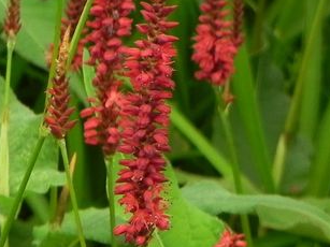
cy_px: 112
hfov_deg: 4.8
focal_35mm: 407
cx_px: 566
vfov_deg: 3.7
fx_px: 3878
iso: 160
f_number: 4.5
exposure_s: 1/100
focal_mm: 20.8
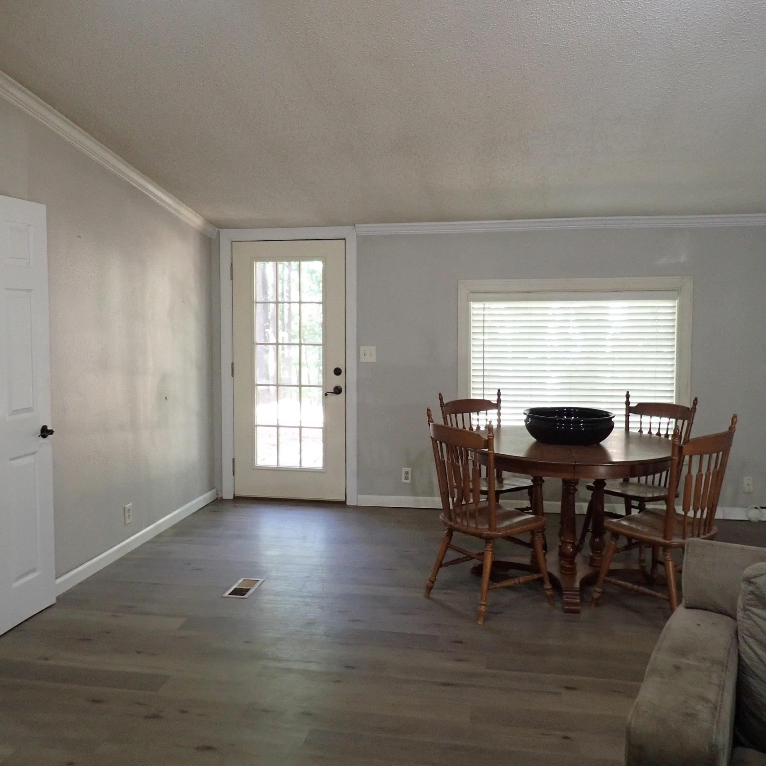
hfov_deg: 54.0
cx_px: 373
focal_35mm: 30
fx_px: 751
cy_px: 376
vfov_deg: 54.0
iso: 200
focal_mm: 4.5
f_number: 2
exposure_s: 1/30
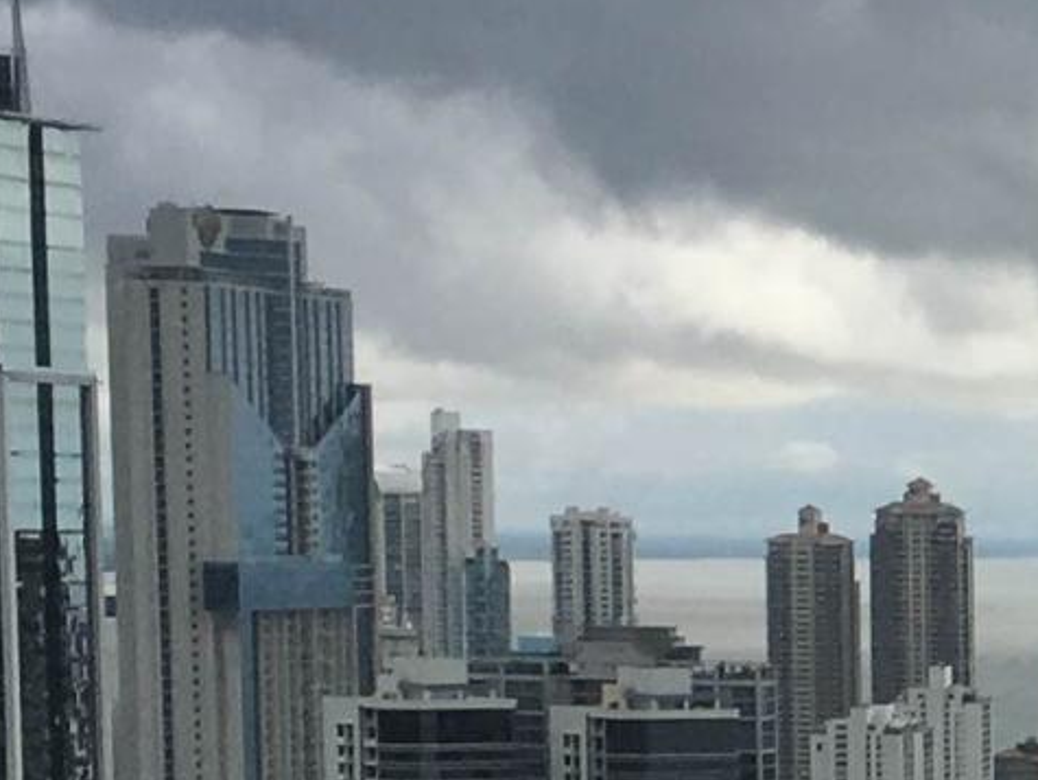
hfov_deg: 9.8
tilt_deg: -6.6
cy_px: 1213
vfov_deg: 7.9
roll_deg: -0.6
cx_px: 2275
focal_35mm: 183
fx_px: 5492
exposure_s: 1/1789
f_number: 2.2
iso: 25
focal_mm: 4.15
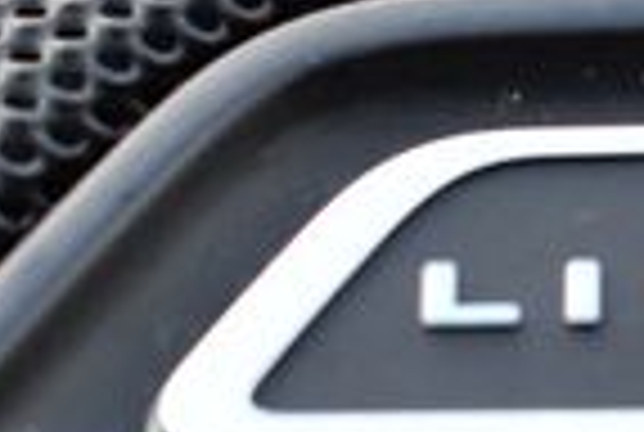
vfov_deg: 6.4
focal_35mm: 214
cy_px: 302
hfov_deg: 9.3
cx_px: 977
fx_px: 3836
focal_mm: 32
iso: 400
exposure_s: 1/40
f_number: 7.1
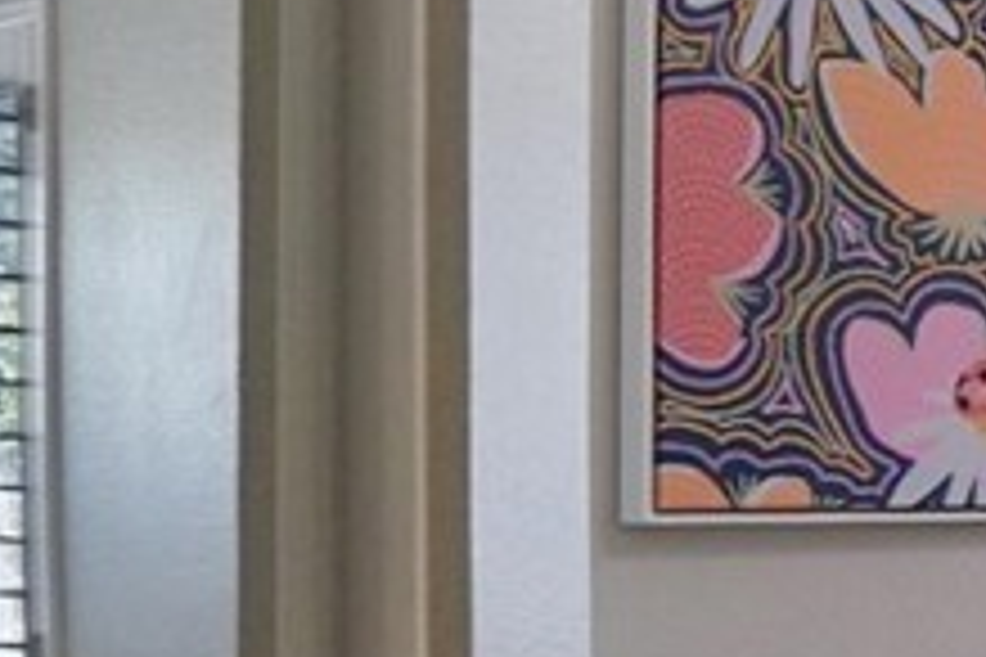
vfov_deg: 19.3
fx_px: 1917
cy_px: 529
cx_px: 1999
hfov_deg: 18.3
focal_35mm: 70
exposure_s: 1/50
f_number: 7.1
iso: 800
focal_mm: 10
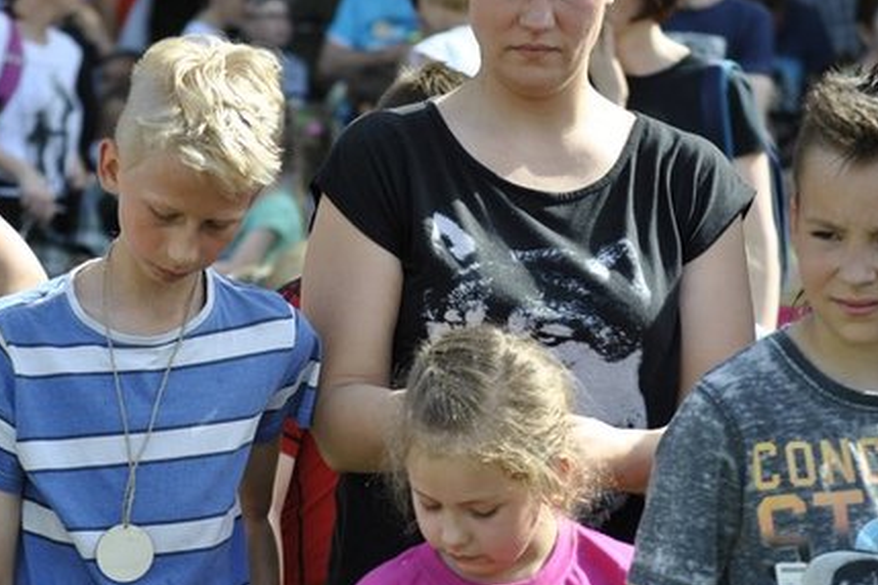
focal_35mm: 223
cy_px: 327
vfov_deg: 6.2
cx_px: 375
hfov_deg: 9.2
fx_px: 5438
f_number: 4.5
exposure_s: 1/500
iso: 220
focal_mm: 98
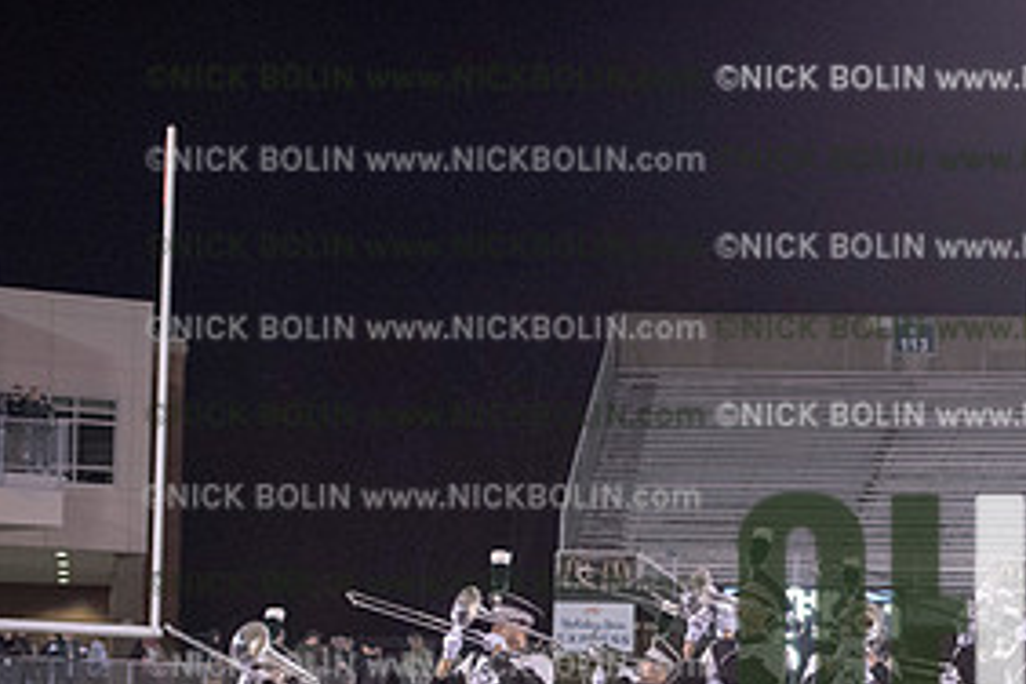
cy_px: 668
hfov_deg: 14.1
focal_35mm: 144
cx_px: 993
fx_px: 4104
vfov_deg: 9.5
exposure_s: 1/1250
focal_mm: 70
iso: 5000
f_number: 3.2
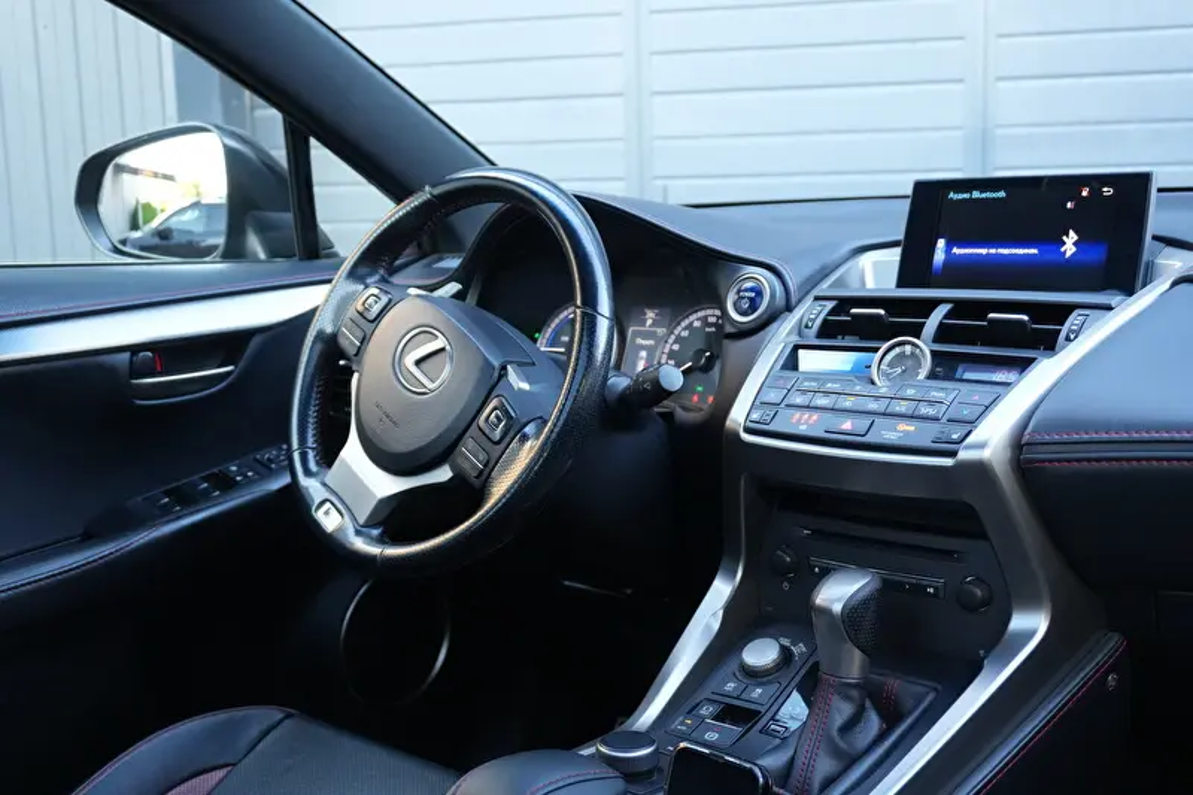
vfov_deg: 30.8
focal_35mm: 44
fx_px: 1441
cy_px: 398
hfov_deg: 45.0
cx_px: 596
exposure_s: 1/160
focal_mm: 29
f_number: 4.5
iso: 3200
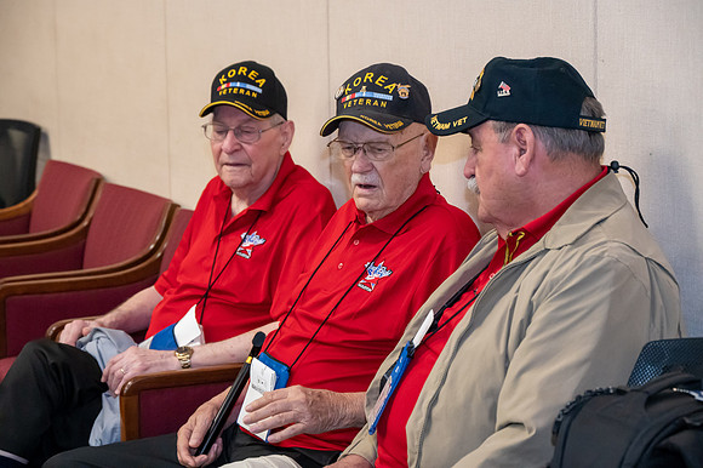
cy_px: 234
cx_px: 352
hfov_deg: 21.9
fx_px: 1815
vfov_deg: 14.7
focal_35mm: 93
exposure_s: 1/160
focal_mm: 93
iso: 10000
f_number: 6.3
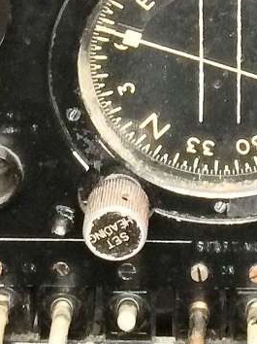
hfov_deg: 8.8
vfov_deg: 10.7
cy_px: -363
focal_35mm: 168
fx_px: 1665
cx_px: 231
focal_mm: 4.15
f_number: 2.2
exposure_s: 1/25
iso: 320
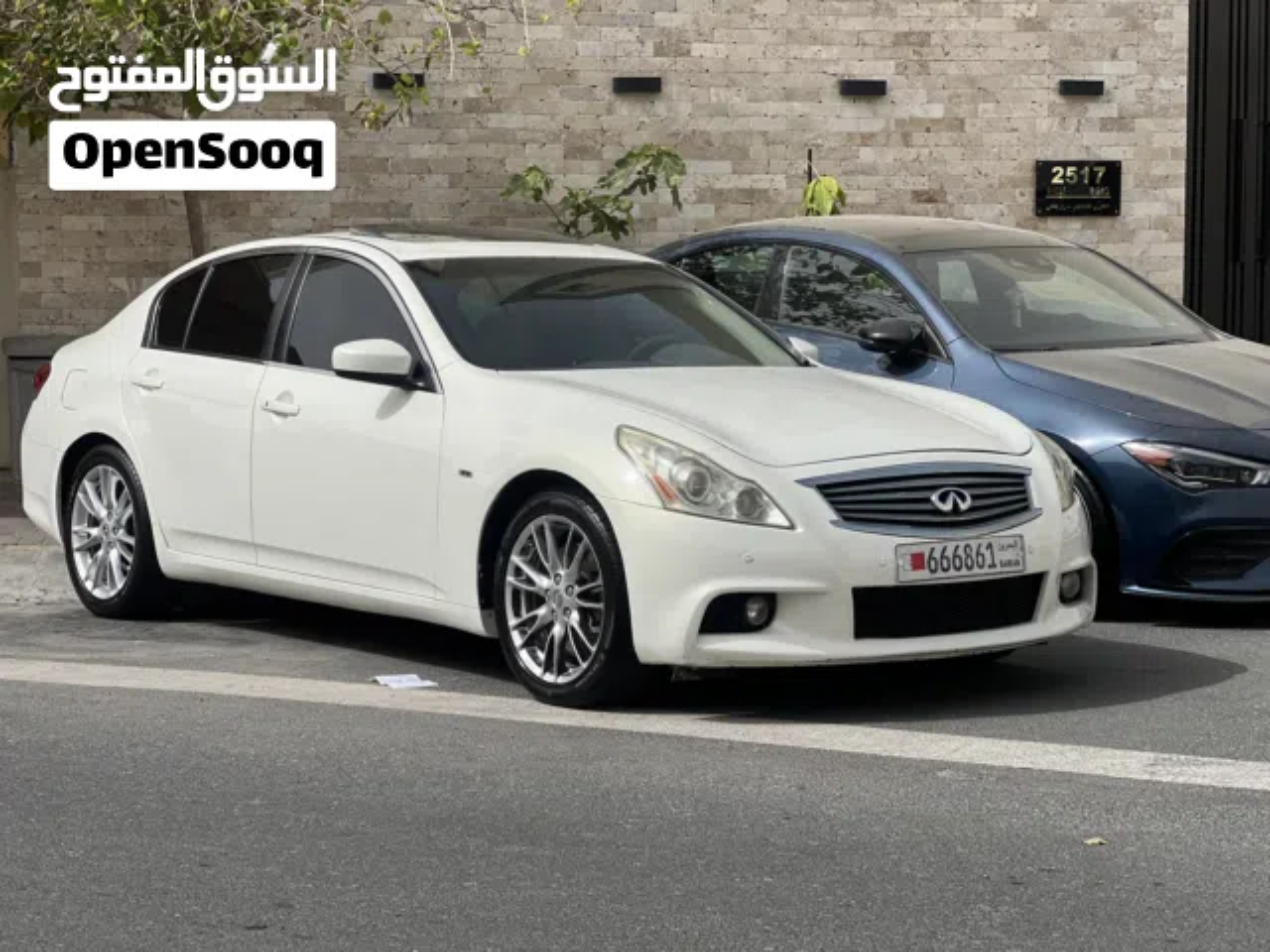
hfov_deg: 25.3
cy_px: 476
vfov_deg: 19.1
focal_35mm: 77
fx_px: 2825
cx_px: 635
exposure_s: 1/1074
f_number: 2.8
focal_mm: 9
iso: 32
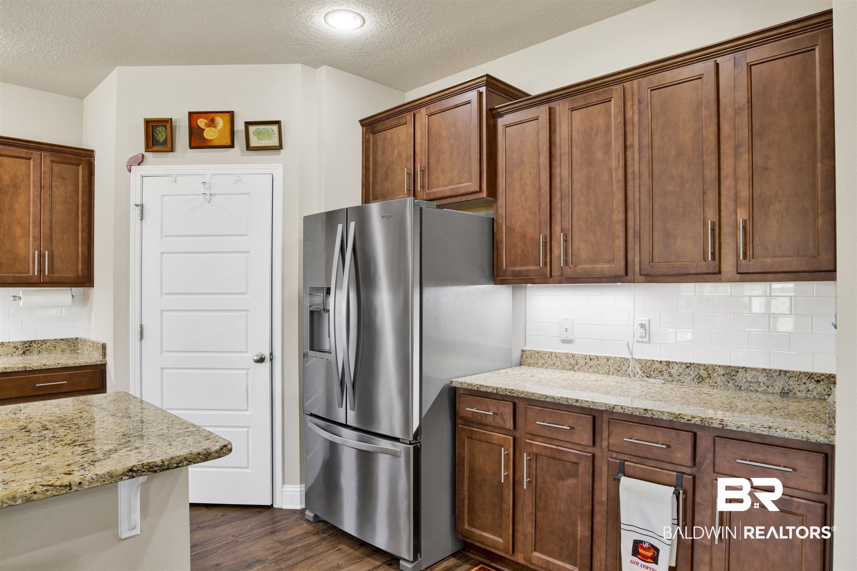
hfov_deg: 78.6
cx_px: 428
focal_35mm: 22
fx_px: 524
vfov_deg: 57.2
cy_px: 286
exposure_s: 1/3
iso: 200
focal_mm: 22
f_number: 11
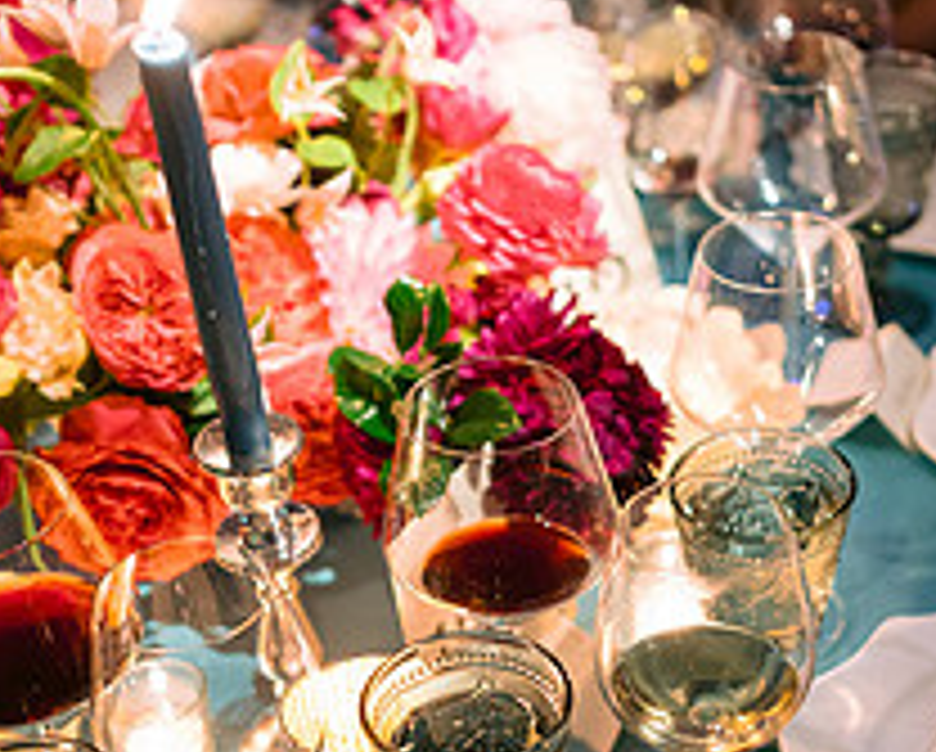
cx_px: 626
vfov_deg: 21.2
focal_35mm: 71
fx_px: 1970
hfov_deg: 26.6
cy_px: 666
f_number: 1.8
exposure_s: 1/25
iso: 800
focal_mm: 35
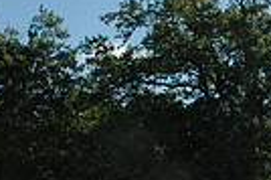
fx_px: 880
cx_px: 202
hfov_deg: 17.4
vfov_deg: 11.3
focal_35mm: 117
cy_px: 263
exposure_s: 1/500
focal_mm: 18
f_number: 11
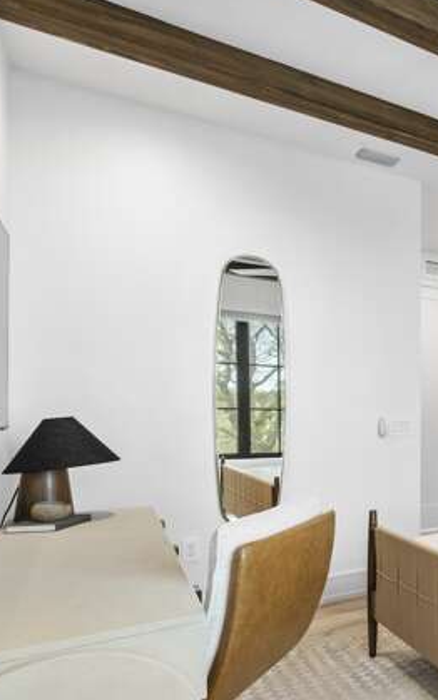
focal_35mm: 28
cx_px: 590
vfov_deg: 66.0
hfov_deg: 31.9
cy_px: 408
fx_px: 535
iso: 800
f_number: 5
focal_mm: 10
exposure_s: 1/15
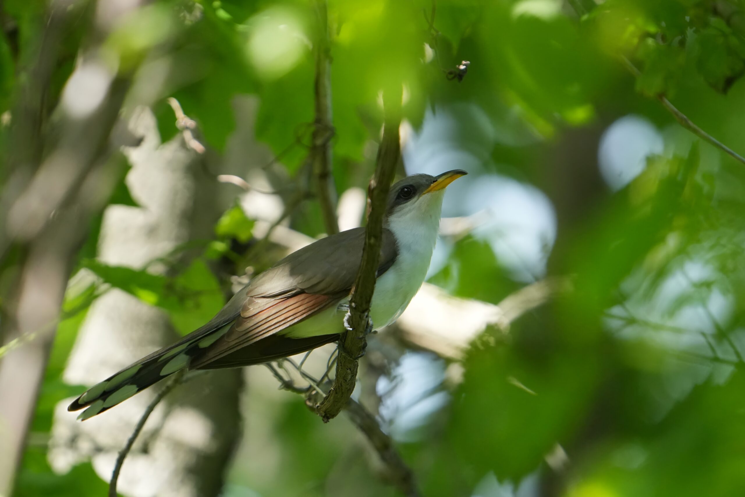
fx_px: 18625
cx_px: 372
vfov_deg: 1.5
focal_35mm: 900
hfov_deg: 2.3
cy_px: 248
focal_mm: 600
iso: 3200
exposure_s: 1/1600
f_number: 6.3
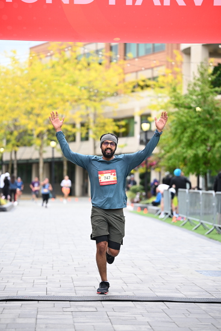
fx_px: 966
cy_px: 166
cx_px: 110
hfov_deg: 13.0
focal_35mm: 105
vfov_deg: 19.5
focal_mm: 105
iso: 640
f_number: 2.8
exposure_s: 1/1600
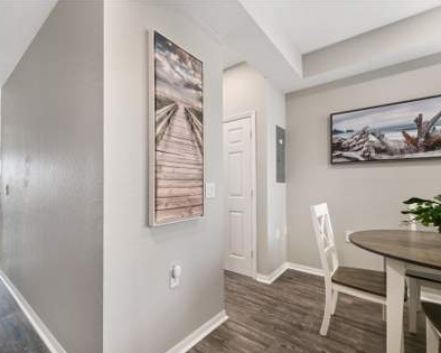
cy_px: 178
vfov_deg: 80.4
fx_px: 209
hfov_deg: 92.3
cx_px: 184
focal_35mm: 16
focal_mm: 14
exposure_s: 1/30
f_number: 10
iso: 160
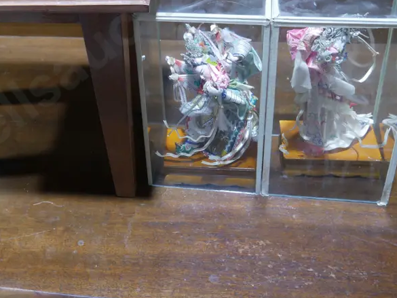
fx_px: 642
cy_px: 47
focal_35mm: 56
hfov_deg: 33.7
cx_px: 102
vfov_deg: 25.5
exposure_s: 1/60
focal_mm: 16
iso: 500
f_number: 3.6
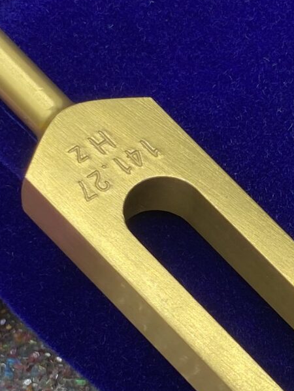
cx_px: 345
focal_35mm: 111
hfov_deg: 13.0
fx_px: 1257
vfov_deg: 17.6
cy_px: 313
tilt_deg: -48.3
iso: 32
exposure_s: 1/271
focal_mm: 4.25
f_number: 1.8
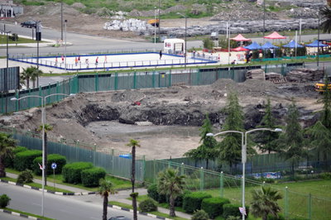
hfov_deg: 9.2
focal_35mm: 225
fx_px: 2067
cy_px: 110
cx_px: 166
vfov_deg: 6.1
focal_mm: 150
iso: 500
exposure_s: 1/250
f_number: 2.8
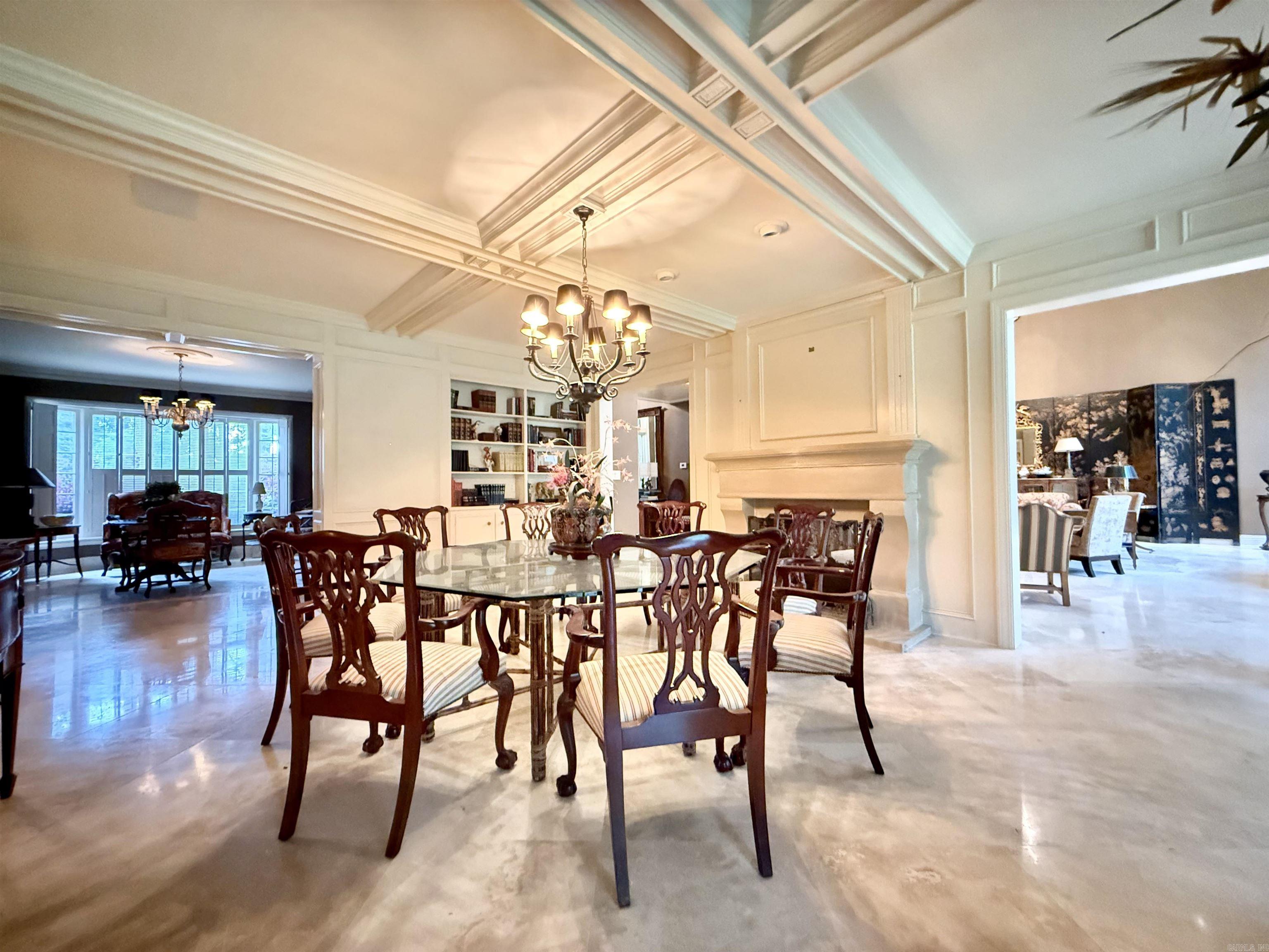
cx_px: 634
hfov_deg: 102.1
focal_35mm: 14
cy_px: 476
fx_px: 513
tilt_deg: +1.4
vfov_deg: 85.7
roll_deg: +1.1
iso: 2500
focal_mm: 2.22
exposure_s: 1/24
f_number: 2.2
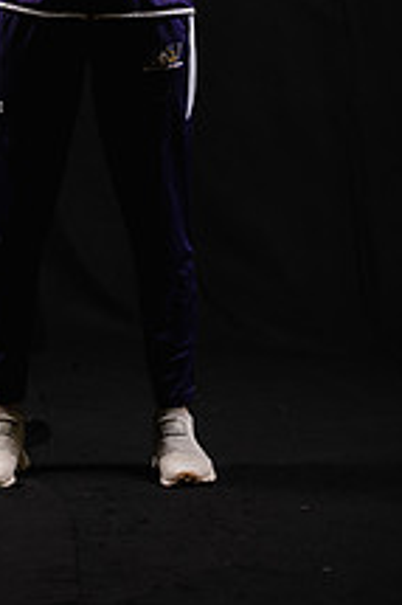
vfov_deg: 11.4
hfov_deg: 7.7
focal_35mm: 178
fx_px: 2986
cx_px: 93
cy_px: -17
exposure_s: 1/250
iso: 250
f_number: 5
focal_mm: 85
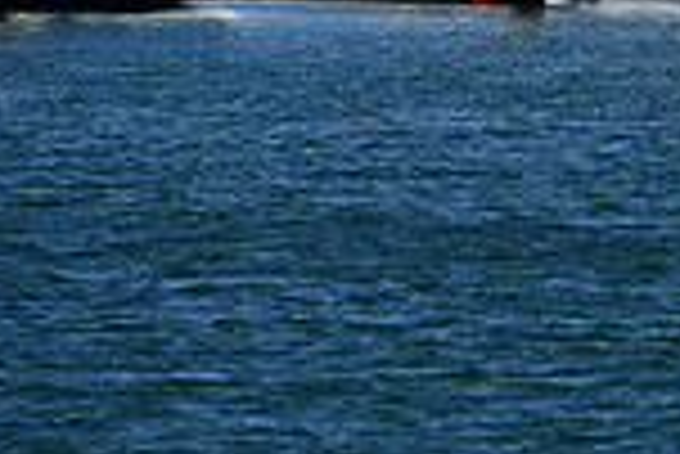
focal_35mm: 948
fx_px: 17924
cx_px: 1180
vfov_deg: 1.5
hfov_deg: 2.2
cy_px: 2
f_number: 7.1
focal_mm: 165
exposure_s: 1/1600
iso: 200
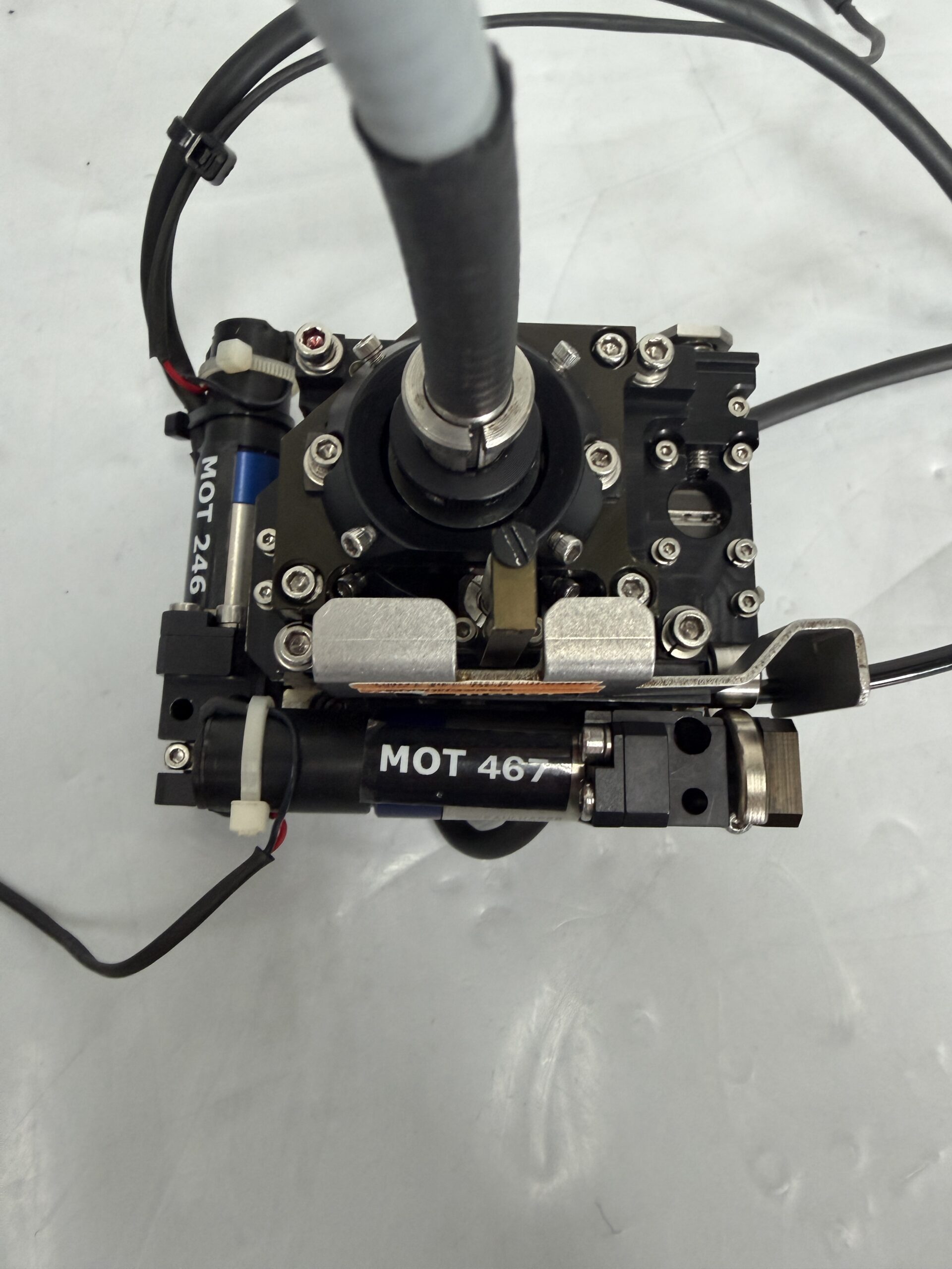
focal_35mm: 24
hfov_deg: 56.8
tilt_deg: -70.6
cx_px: 476
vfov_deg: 71.6
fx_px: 880
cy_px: 634
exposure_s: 1/50
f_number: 2.2
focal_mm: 2.22
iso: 250
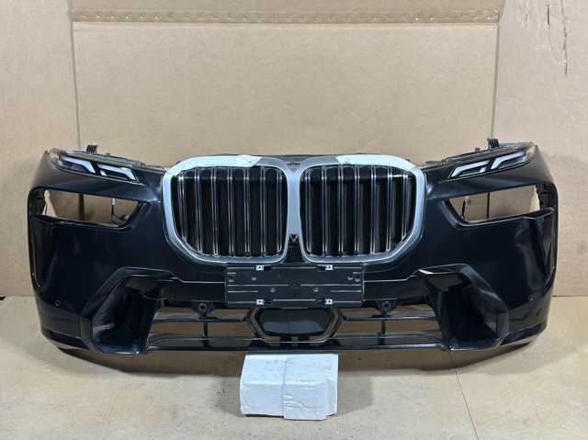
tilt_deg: -20.6
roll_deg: +0.6
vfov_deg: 30.2
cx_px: 294
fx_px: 815
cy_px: 220
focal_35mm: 48
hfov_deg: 39.7
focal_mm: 6.86
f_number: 1.78
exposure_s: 1/50
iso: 320
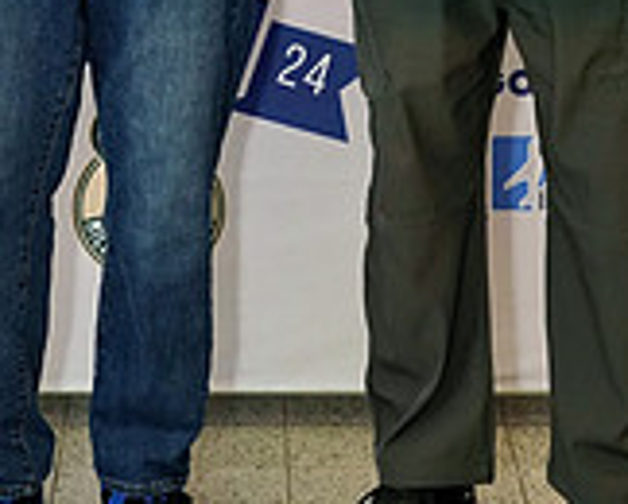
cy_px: -361
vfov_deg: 9.5
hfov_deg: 12.3
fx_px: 2903
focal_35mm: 156
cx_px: 302
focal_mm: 40
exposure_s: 1/100
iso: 1600
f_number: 8
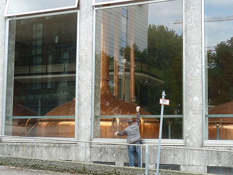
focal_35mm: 67
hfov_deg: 29.0
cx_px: 116
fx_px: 451
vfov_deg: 21.9
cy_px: 88
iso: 80
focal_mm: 11
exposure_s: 1/50
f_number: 4.1
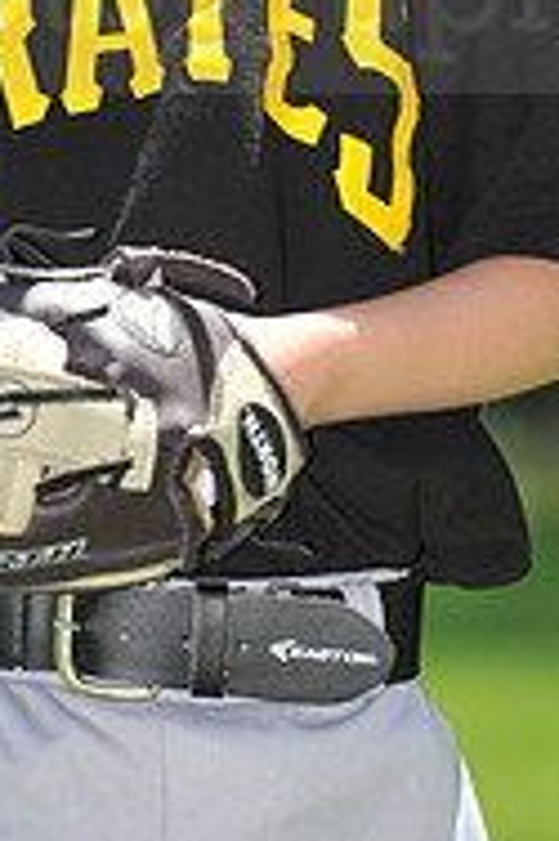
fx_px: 9730
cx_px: 94
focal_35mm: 417
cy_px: -49
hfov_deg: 3.3
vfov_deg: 4.9
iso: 200
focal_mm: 135
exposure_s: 1/1000
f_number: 4
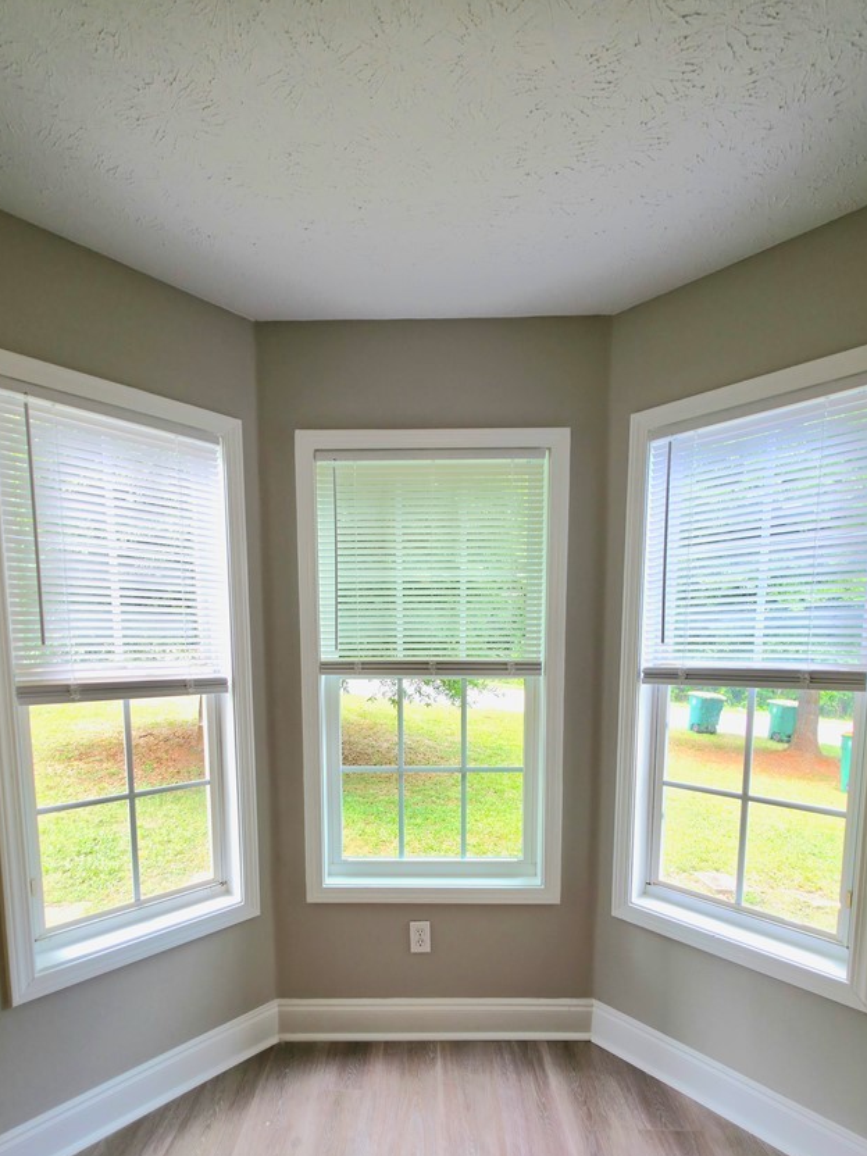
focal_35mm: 16
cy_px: 697
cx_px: 413
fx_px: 534
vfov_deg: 93.2
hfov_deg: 78.1
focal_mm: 2.2
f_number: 1.9
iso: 25
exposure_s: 1/172
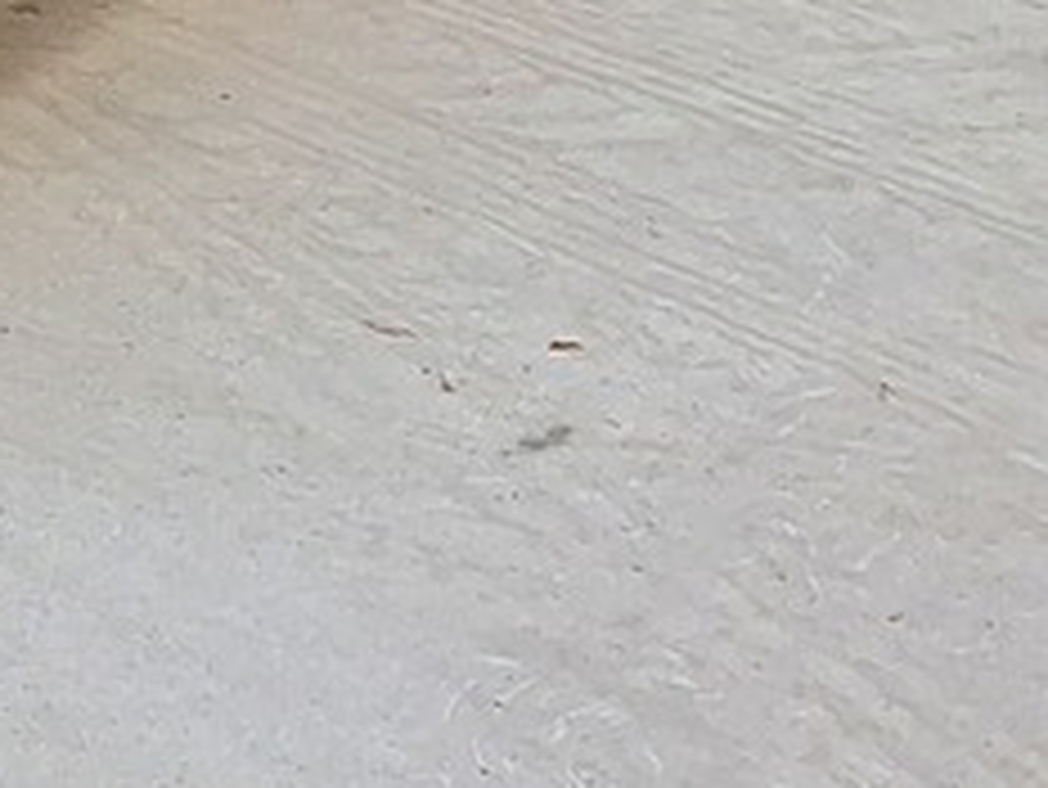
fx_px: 4301
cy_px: -1207
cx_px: -1826
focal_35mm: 142
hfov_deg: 10.7
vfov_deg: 9.2
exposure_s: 1/138
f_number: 1.8
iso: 40
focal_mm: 5.54
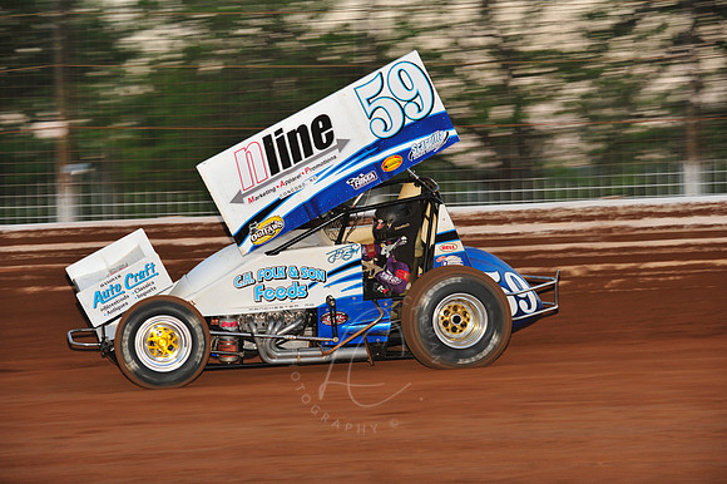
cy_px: 242
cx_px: 364
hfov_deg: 14.2
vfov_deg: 9.5
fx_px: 2926
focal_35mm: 145
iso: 800
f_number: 7.1
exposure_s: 1/320
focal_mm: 145
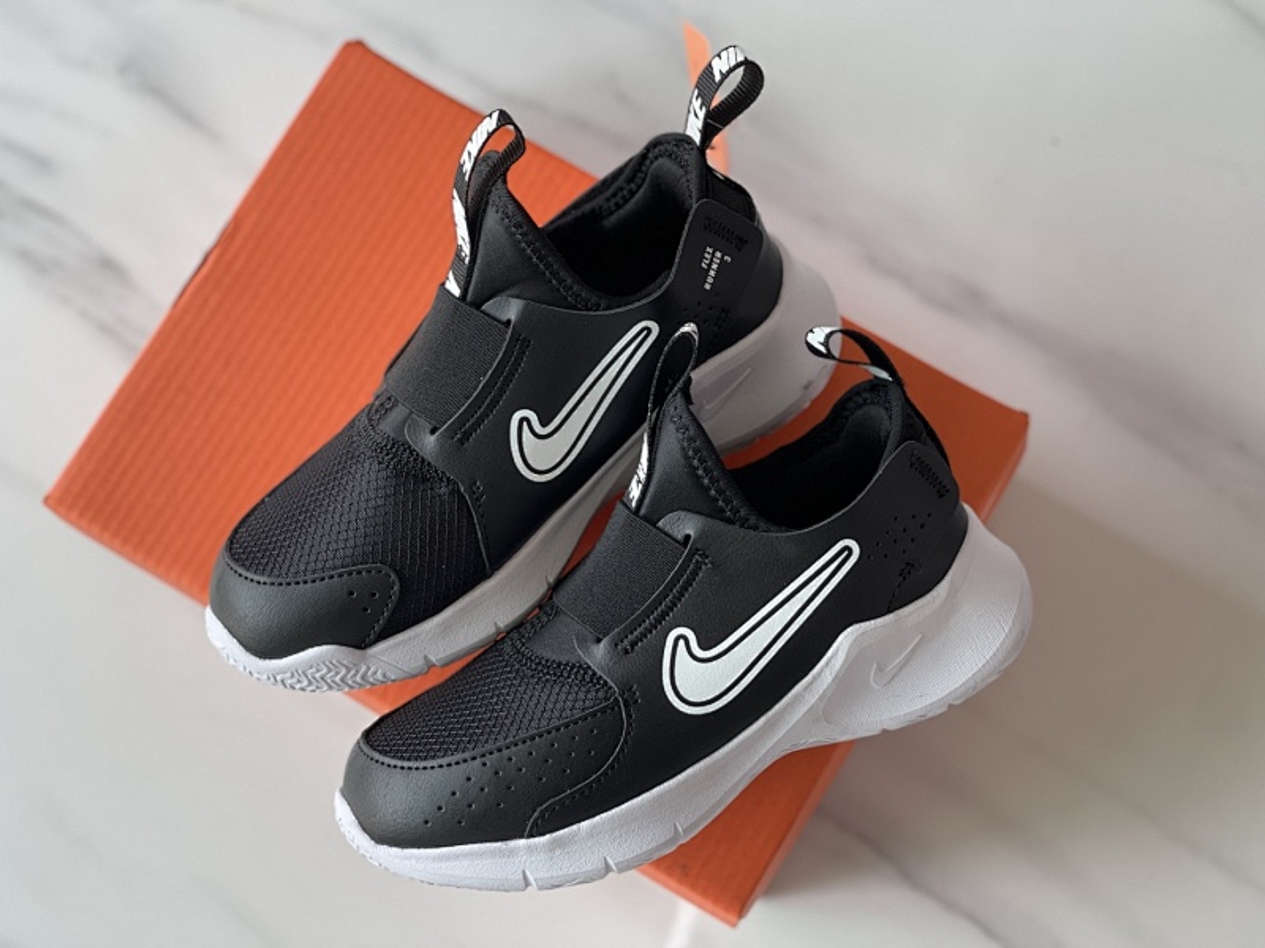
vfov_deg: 22.9
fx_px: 2339
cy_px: 474
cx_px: 632
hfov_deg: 30.3
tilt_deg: -77.7
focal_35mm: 64
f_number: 2.2
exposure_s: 1/121
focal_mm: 7.5
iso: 50
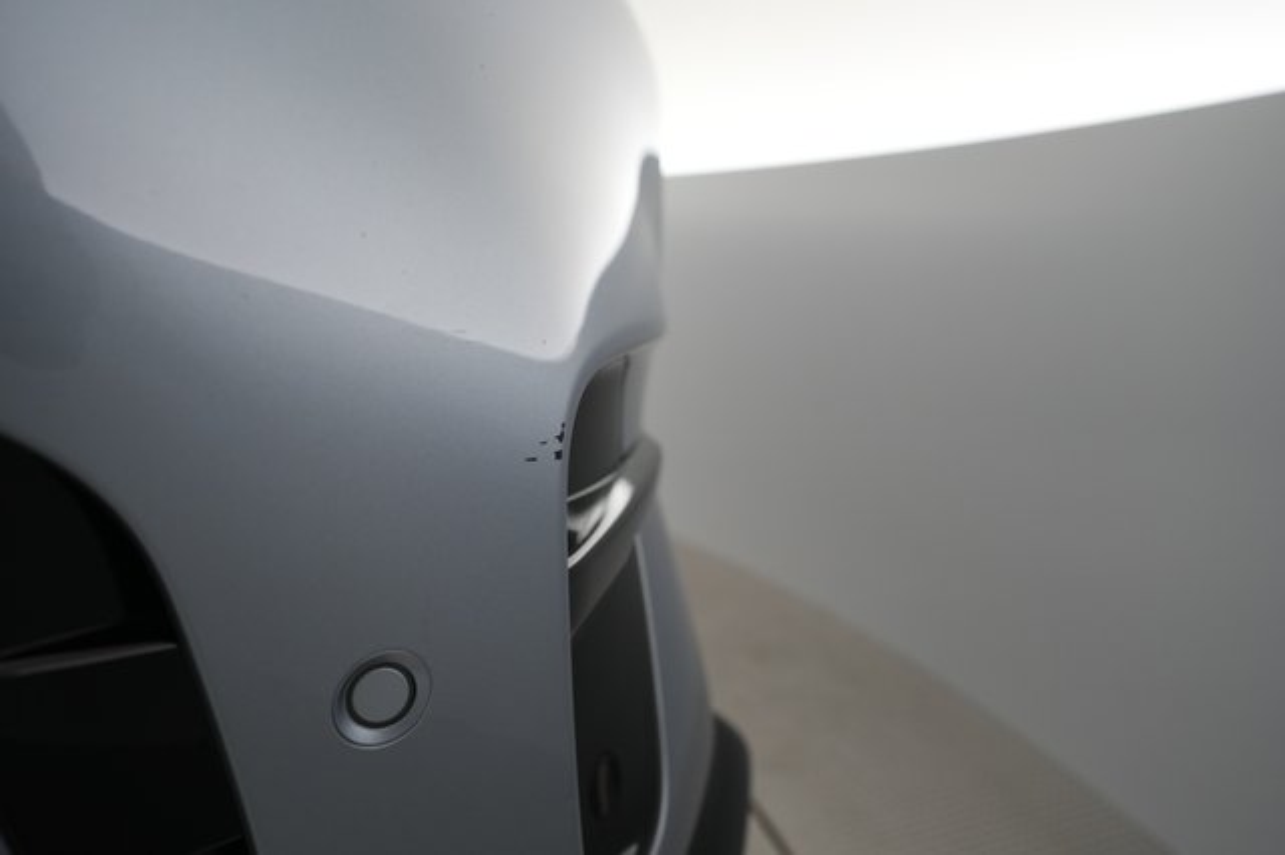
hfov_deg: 67.4
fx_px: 963
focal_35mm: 27
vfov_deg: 47.9
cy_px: 428
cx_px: 642
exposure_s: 1/100
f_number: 4
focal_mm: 27
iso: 1000
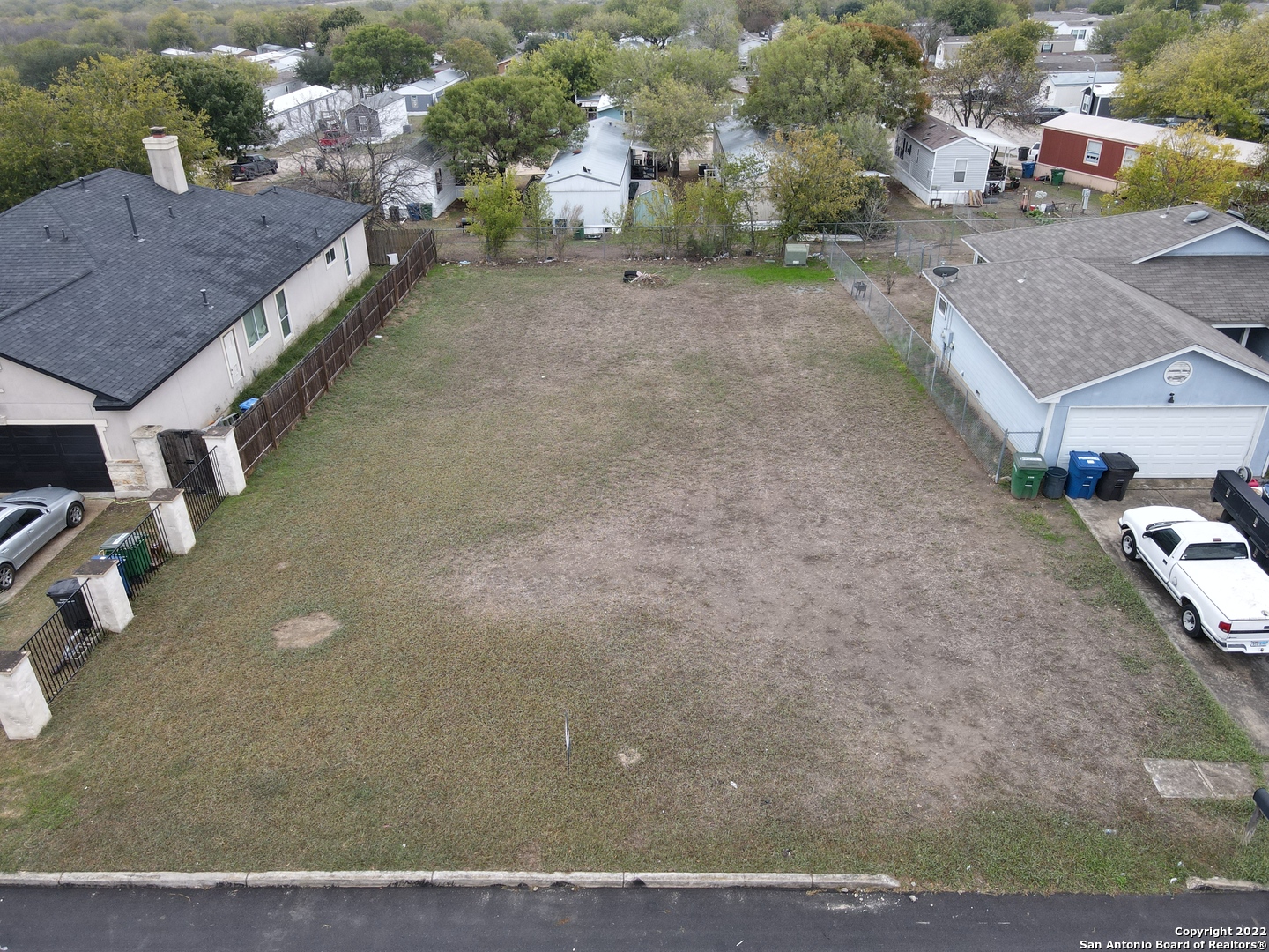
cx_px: 634
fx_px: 880
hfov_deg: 71.6
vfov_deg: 56.8
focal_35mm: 24
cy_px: 476
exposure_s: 1/80
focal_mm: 4.5
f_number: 2.8
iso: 100
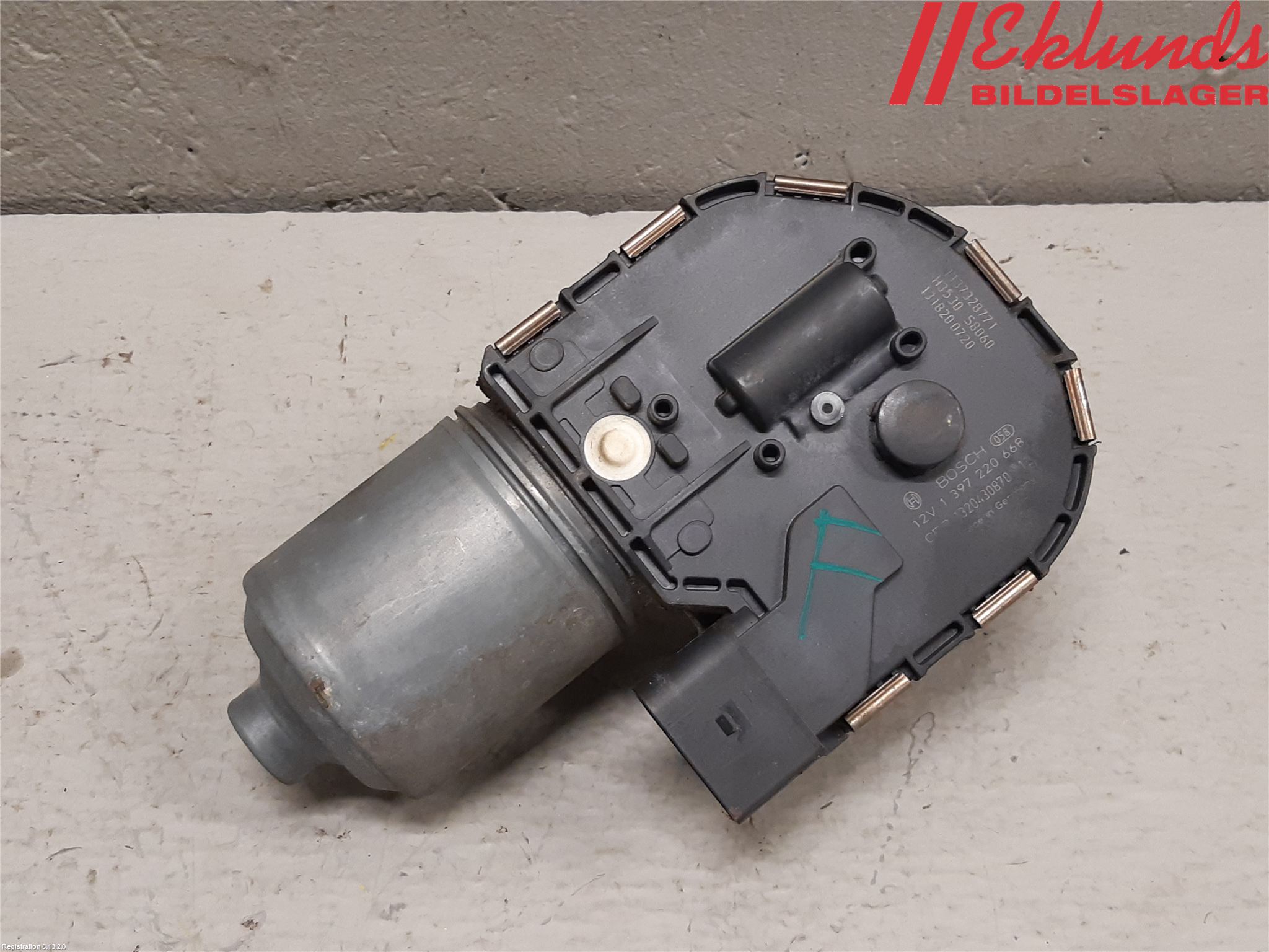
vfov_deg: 53.1
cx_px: 634
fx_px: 953
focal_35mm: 26
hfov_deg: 67.3
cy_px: 476
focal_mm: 3.93
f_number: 1.7
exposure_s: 1/50
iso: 160
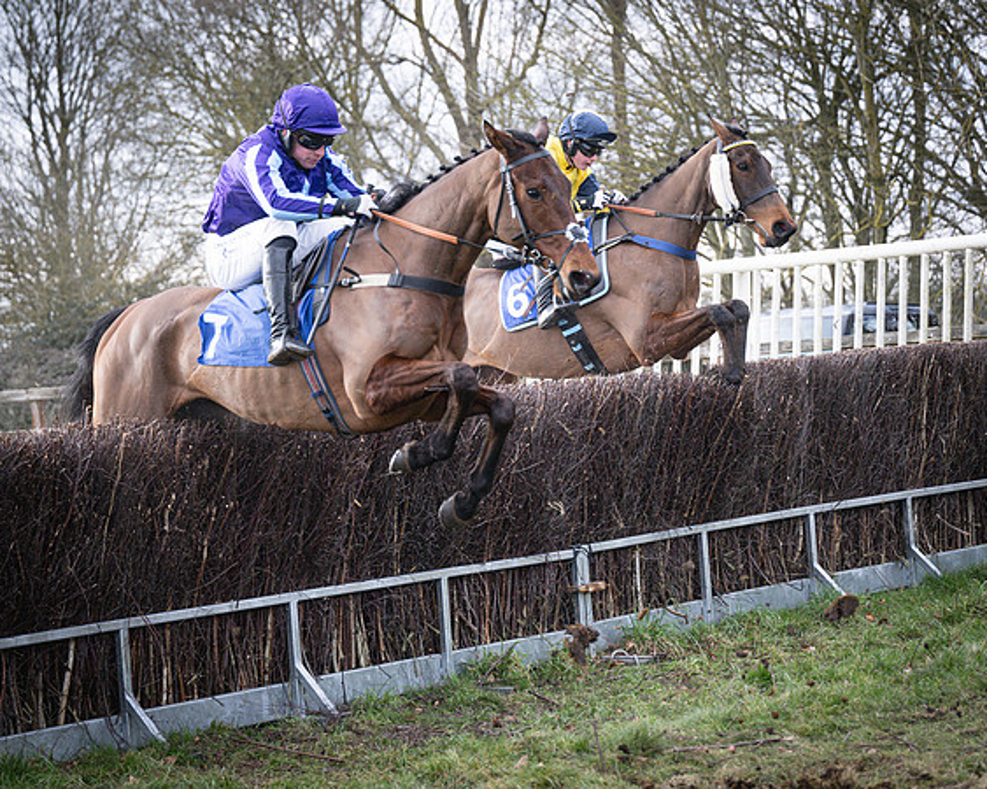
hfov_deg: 19.1
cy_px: 394
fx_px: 2941
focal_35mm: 101
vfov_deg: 15.3
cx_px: 508
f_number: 2.8
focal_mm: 70
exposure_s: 1/1600
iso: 400
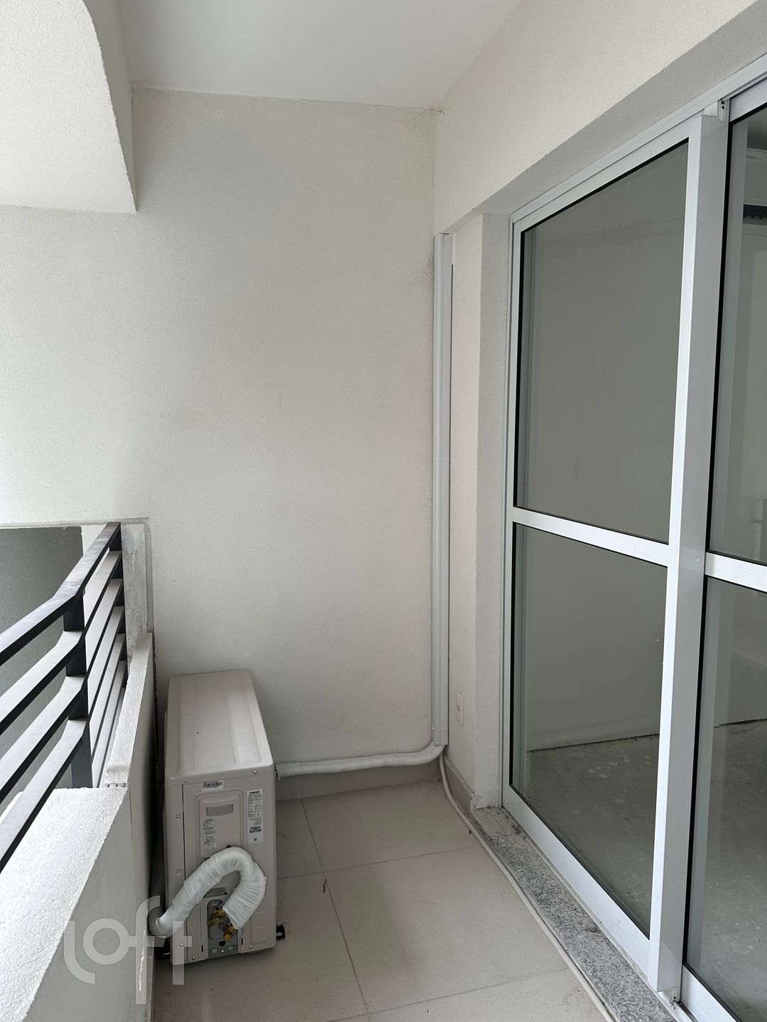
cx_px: 384
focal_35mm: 24
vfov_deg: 71.6
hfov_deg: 56.8
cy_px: 511
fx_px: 709
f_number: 1.78
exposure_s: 1/168
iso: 64
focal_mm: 6.86
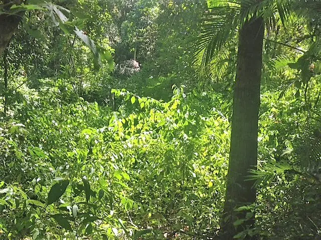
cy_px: 120
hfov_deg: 52.6
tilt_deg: -8.9
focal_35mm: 35
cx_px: 160
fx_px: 325
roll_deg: -0.8
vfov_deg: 40.7
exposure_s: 1/185
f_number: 2.4
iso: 50
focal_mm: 4.28
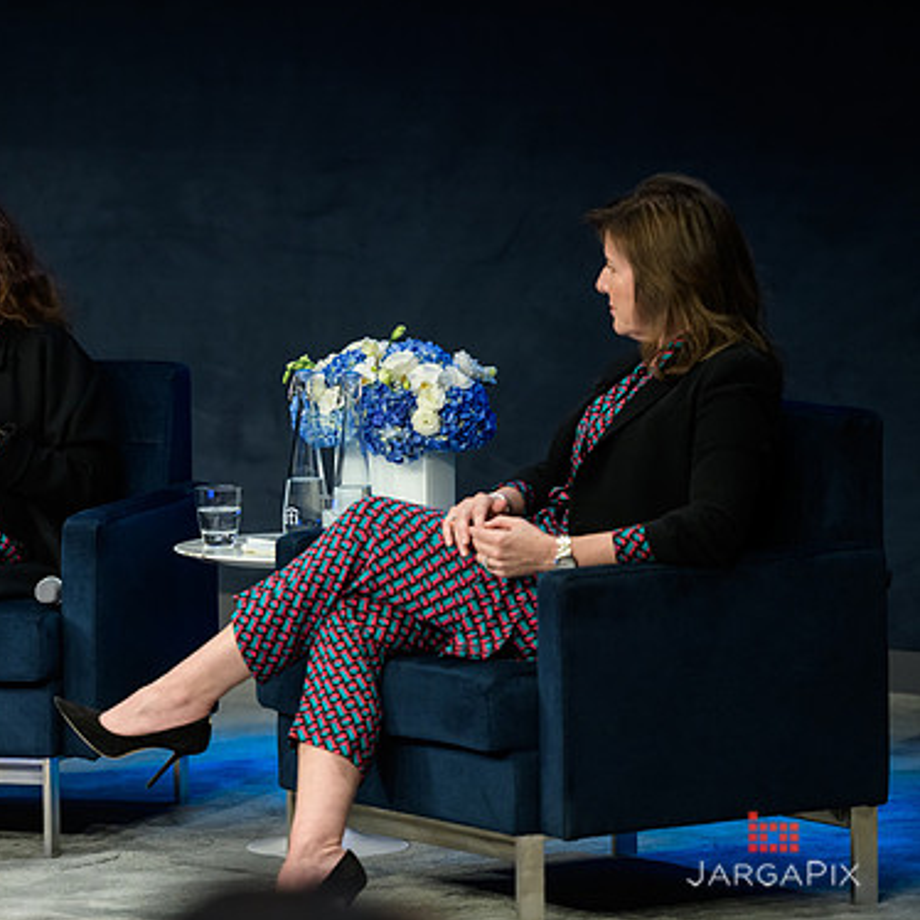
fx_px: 6946
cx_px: 209
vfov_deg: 7.6
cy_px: 464
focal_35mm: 231
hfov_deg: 7.6
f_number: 3.2
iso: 1000
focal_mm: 175
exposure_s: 1/200
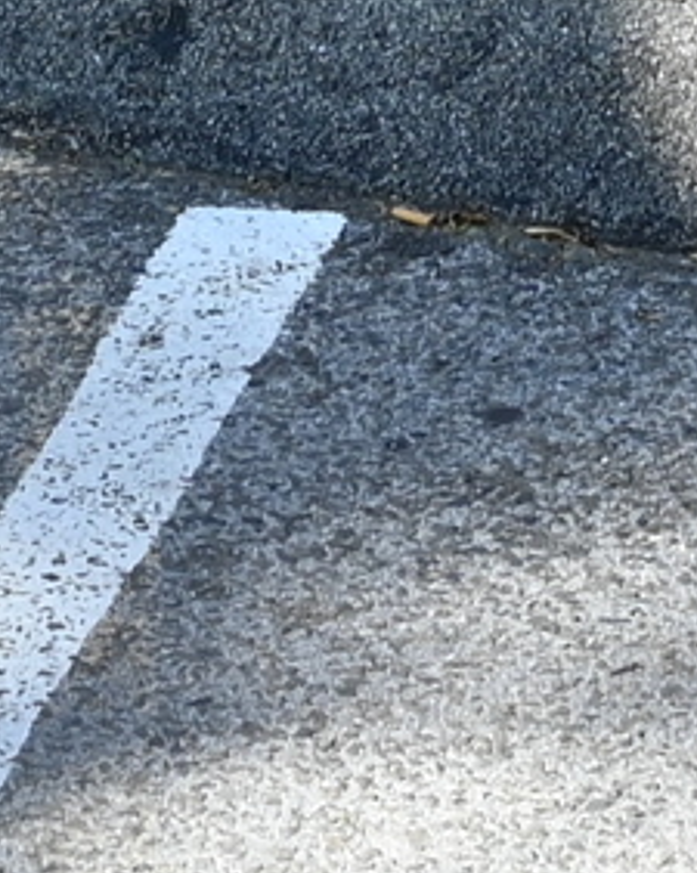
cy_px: -2124
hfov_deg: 5.0
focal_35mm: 307
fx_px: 7929
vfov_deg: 5.7
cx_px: 1134
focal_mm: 30
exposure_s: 1/250
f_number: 5.6
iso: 200
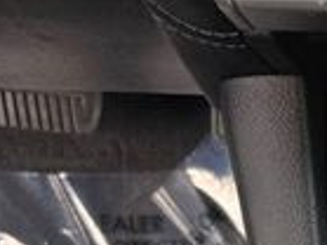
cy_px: 563
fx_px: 1000
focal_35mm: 106
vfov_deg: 11.7
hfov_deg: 16.6
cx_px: 515
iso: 250
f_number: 1.7
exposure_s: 1/120
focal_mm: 6.3
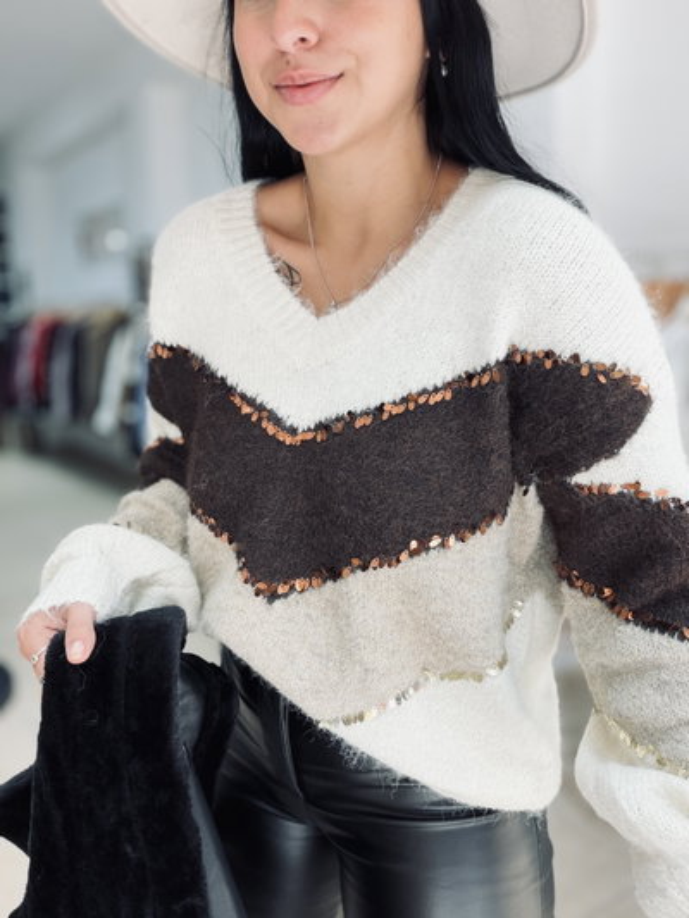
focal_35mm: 30
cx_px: 344
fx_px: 796
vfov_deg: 60.0
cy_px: 459
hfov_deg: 46.8
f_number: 1.9
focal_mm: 2.71
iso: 80
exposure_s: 1/98
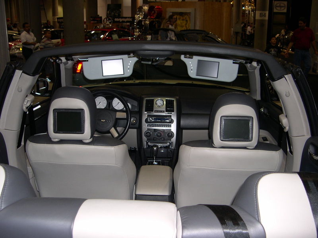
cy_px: 119
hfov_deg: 49.0
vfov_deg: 37.7
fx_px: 349
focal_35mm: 38
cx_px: 159
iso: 100
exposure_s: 1/60
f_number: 2.8
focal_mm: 8
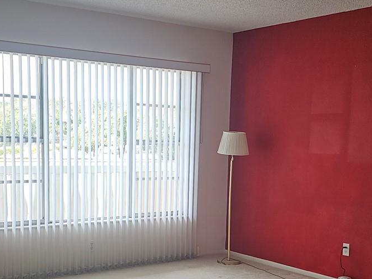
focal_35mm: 55
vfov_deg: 26.3
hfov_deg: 34.9
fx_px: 591
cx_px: 180
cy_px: 203
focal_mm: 6.3
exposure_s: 1/60
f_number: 1.7
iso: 16
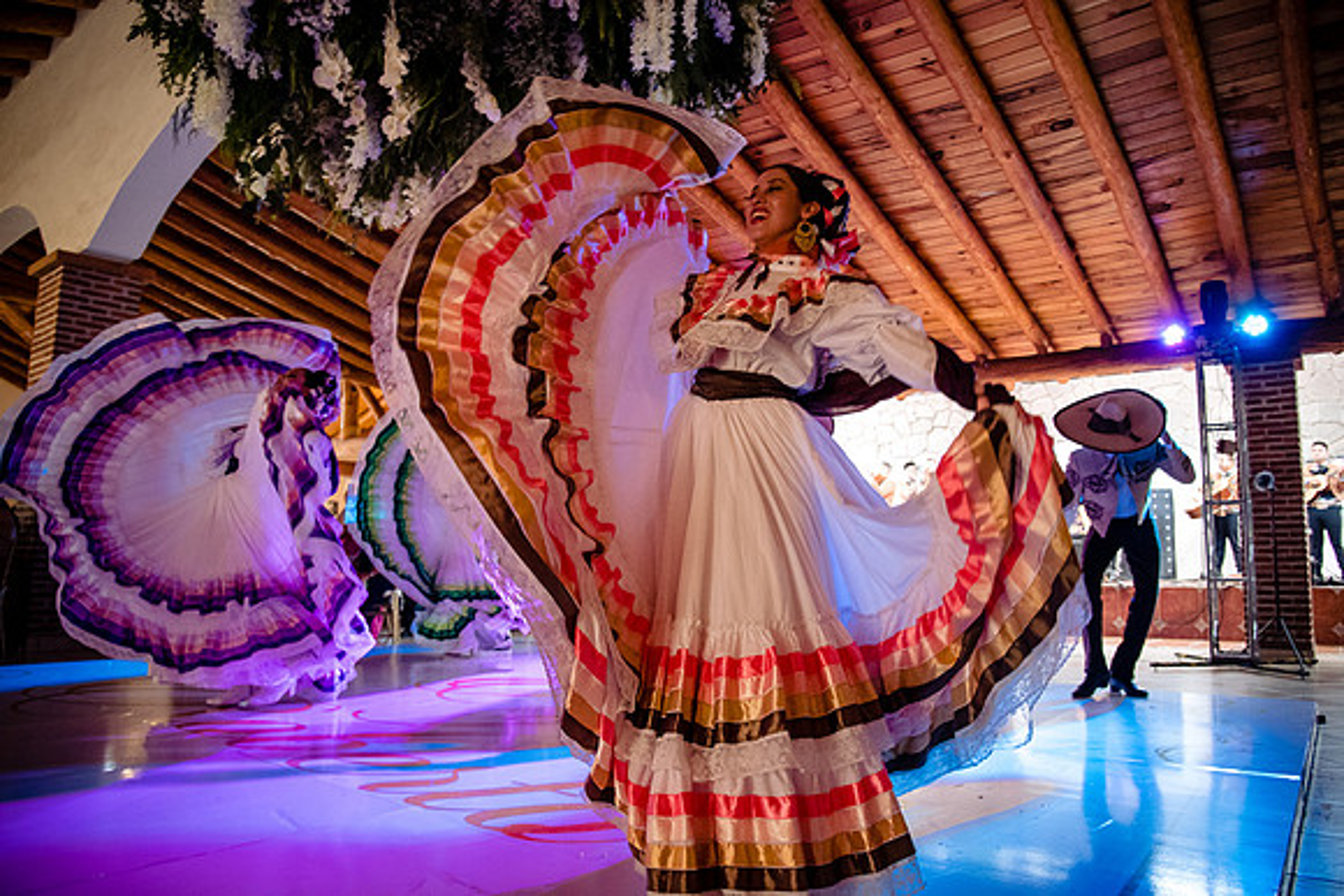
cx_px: 672
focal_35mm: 24
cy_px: 448
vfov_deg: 53.2
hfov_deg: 73.7
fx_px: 896
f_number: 4
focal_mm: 24
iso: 5000
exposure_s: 1/250
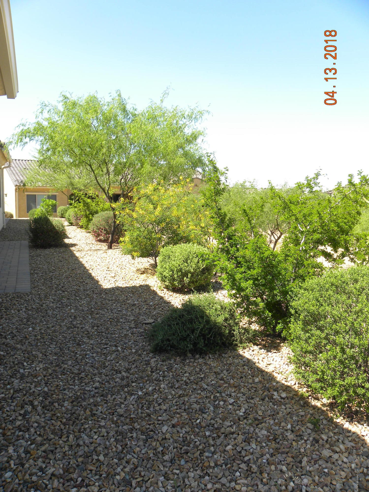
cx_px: 184
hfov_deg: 53.1
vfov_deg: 67.3
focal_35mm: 26
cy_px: 246
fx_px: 370
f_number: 4.5
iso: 64
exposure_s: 1/158
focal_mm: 4.6
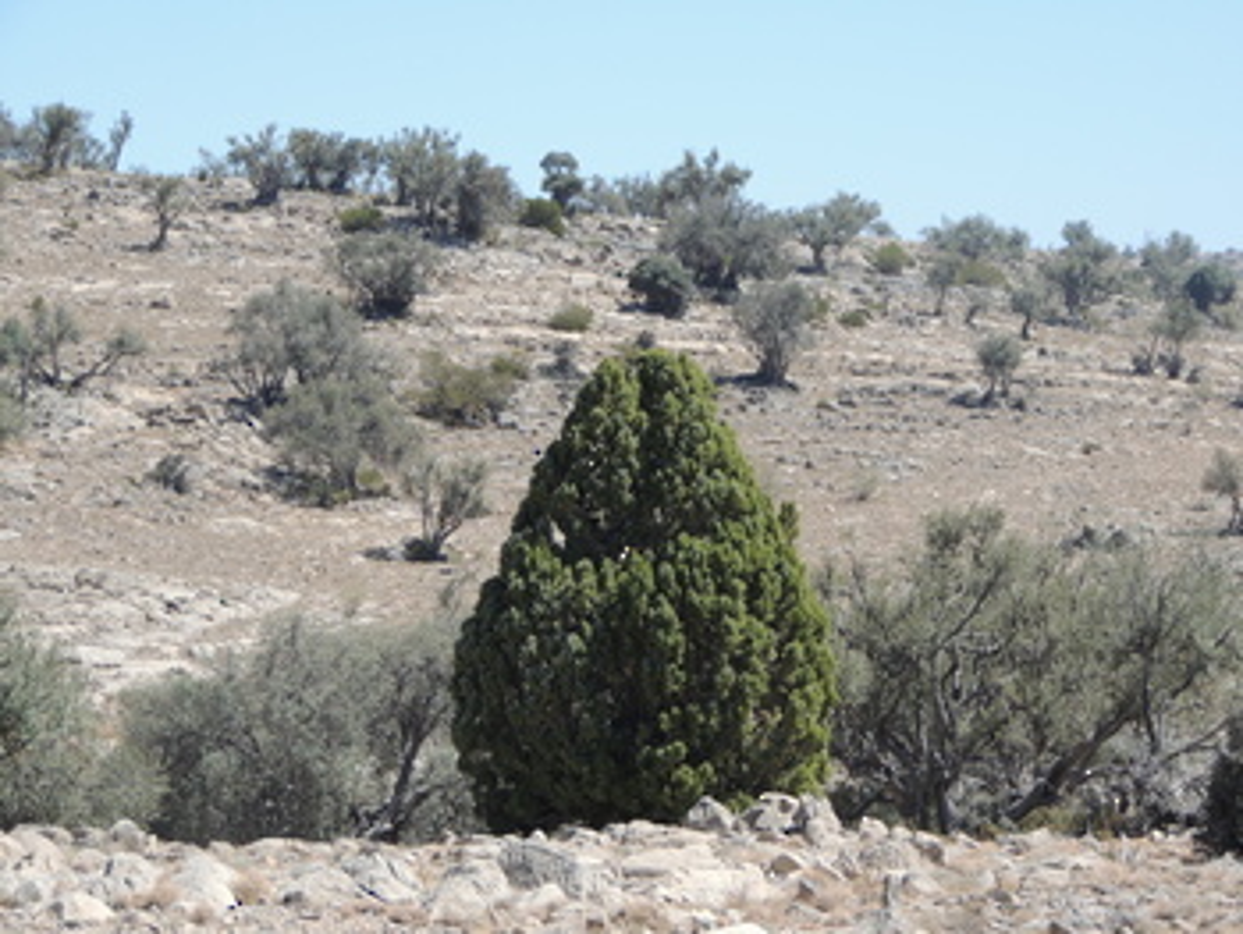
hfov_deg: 12.7
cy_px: 467
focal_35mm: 155
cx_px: 622
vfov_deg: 9.6
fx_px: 5570
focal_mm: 27.6
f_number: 4.4
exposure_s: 1/400
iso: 100
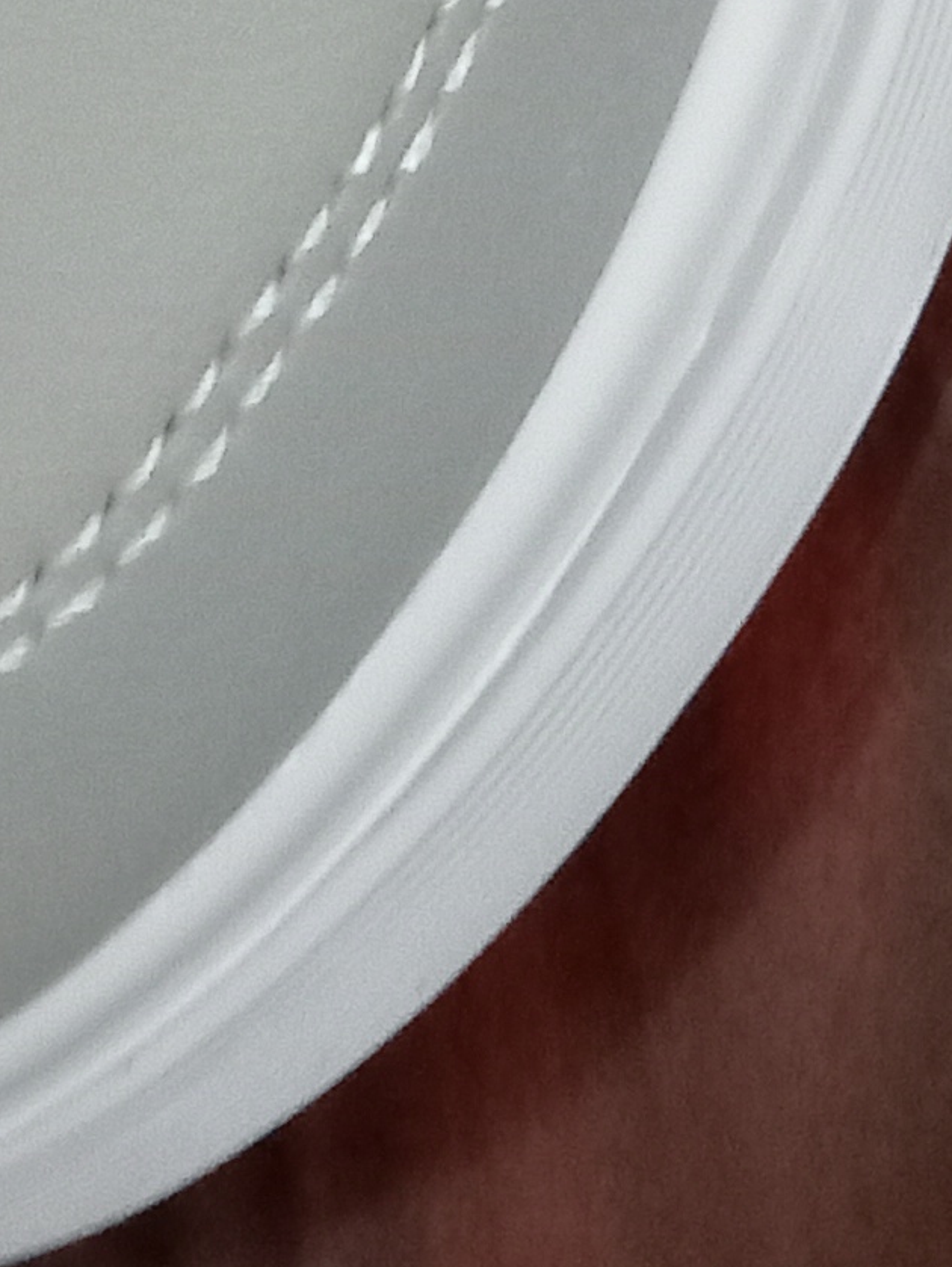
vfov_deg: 13.8
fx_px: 4470
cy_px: -1235
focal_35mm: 122
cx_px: -147
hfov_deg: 11.9
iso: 3439
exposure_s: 1/14.3
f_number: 1.8
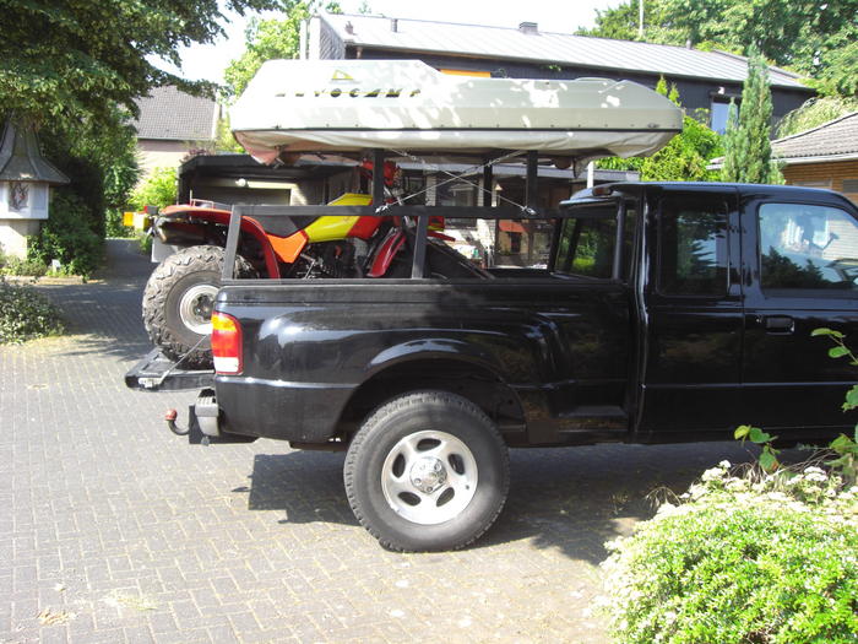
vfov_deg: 37.7
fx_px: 942
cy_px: 322
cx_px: 429
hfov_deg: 49.0
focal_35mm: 38
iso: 64
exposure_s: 1/200
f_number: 2.7
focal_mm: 6.2
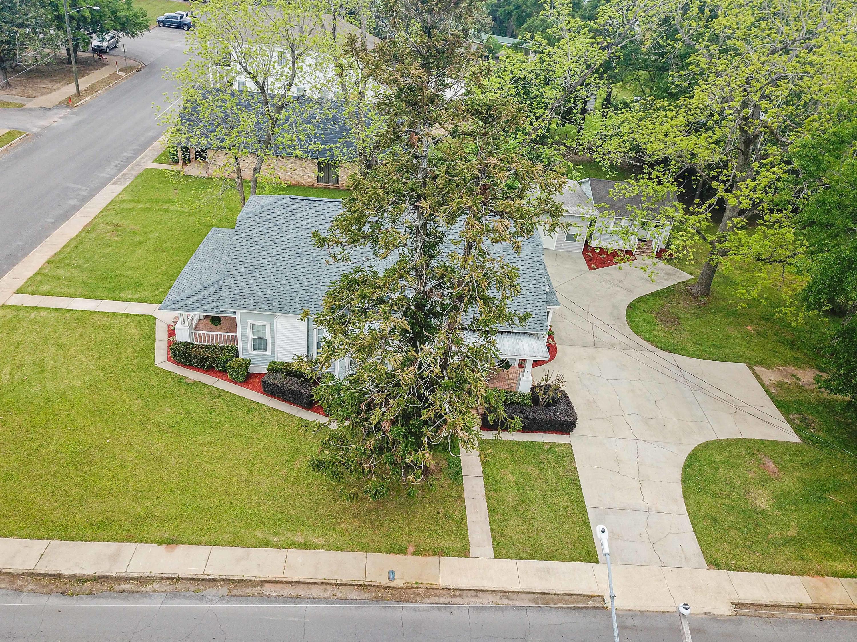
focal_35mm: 26
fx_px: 644
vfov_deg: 53.1
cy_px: 321
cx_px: 428
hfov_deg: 67.3
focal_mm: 4.73
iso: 100
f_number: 2.2
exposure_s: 1/550
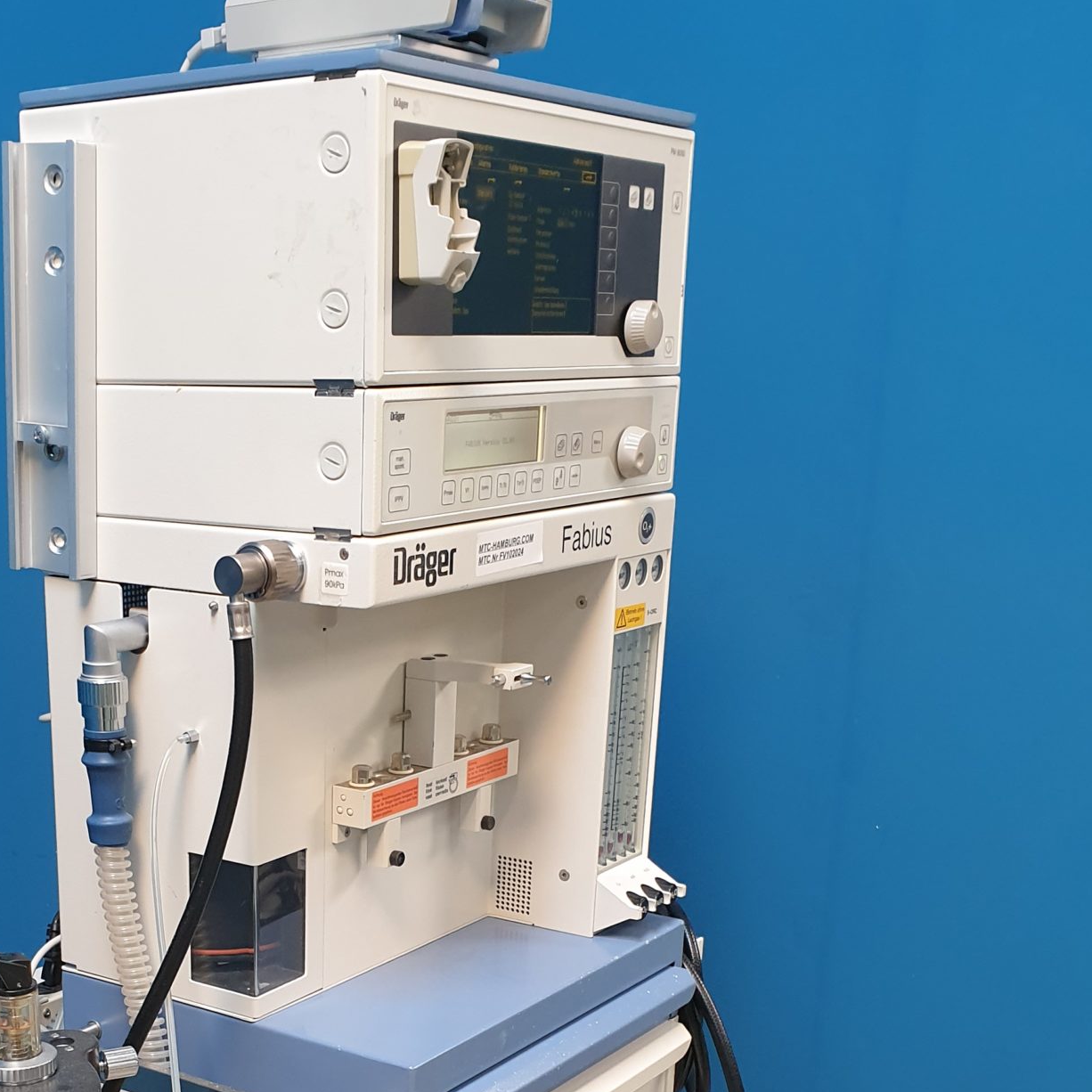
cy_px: 966
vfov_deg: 33.6
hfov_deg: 34.5
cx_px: 259
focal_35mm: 48
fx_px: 1713
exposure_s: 1/50
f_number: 2.4
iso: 250
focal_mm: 4.3
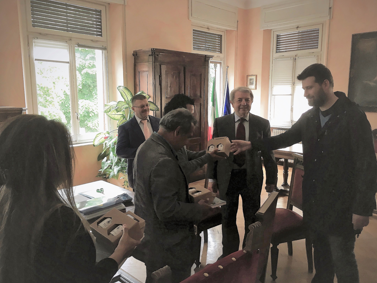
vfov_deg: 46.8
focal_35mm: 30
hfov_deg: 60.0
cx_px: 193
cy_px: 143
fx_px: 327
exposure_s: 1/33
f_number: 2.2
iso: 80
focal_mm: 4.15
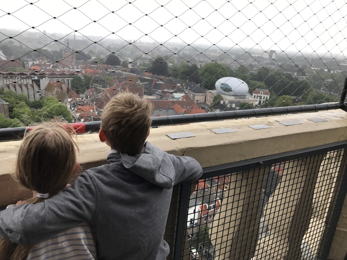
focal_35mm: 28
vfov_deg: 49.7
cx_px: 174
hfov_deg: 63.4
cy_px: 130
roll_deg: -1.3
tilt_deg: -20.9
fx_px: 281
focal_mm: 3.99
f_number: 1.8
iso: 20
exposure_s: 1/197
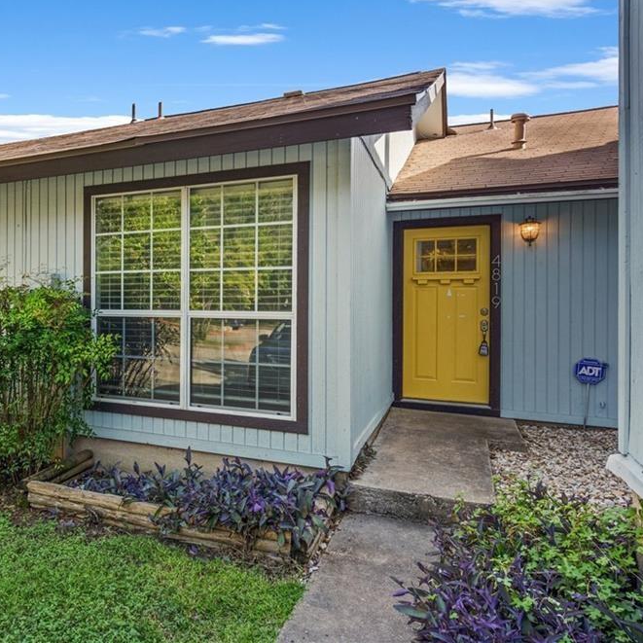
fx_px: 525
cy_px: 313
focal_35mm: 25
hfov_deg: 59.7
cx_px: 163
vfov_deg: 62.9
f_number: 9
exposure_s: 1/40
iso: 320
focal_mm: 19
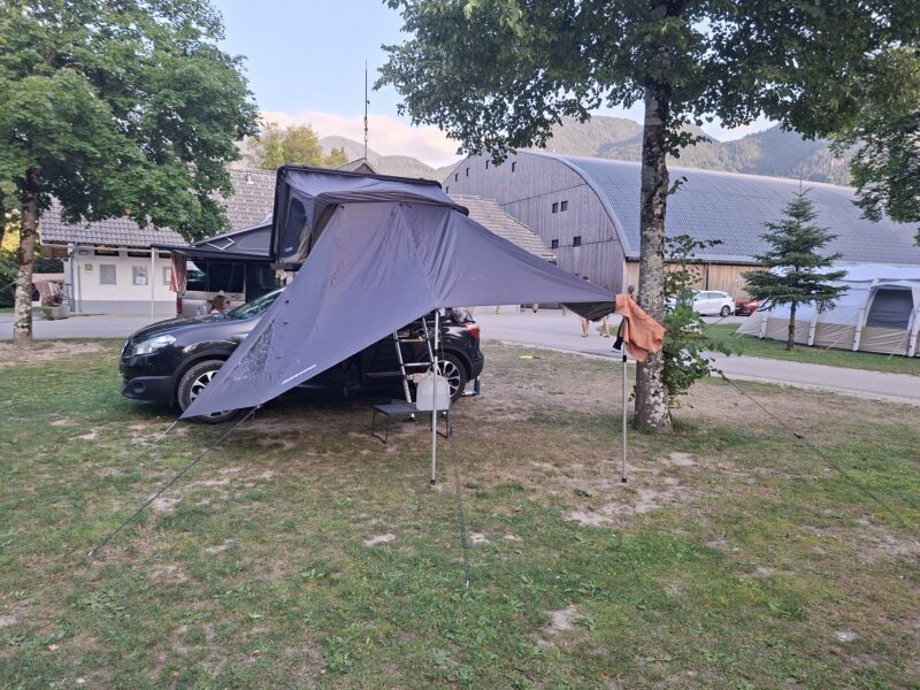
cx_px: 460
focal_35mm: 23
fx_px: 611
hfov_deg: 73.9
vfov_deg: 58.9
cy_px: 345
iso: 50
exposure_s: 1/147
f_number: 1.8
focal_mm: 5.54
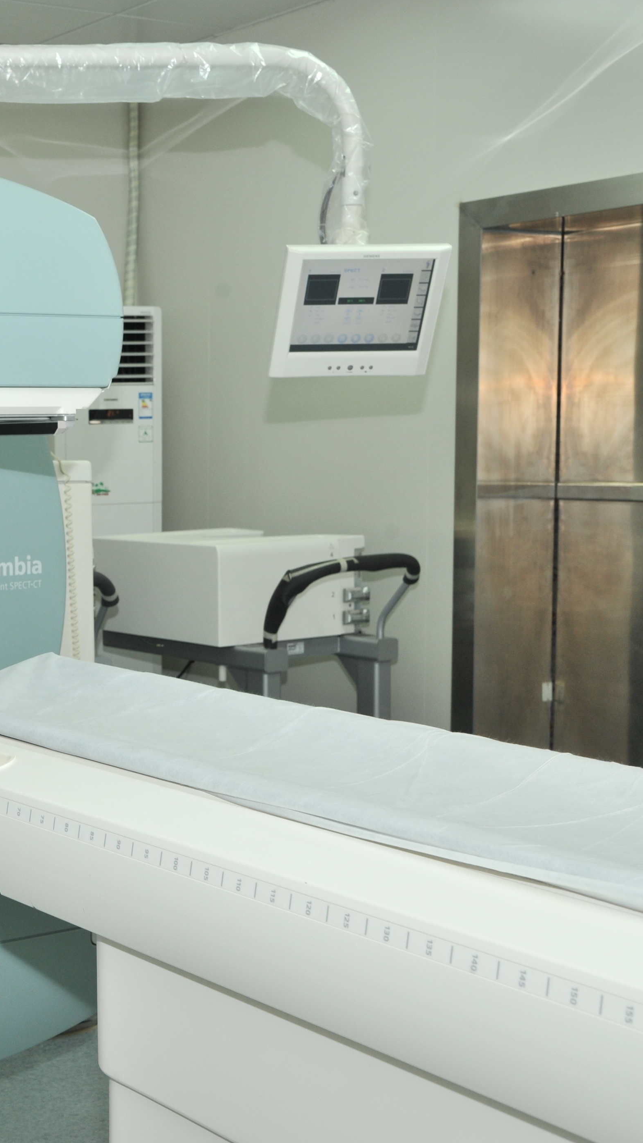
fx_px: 1698
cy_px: 578
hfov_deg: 20.2
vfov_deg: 37.2
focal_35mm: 56
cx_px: -113
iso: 800
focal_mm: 35
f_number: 7.1
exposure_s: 1/60
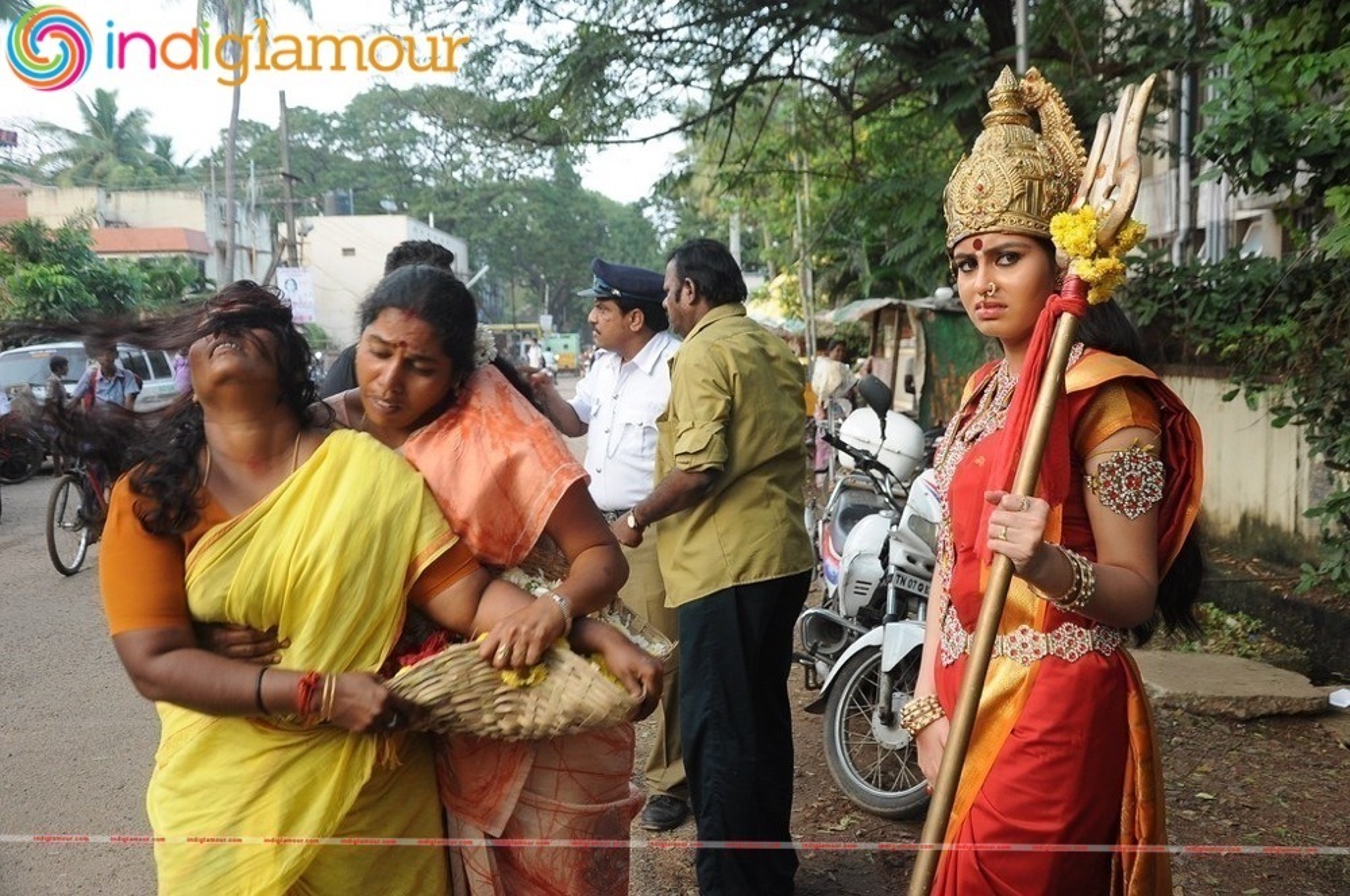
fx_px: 1236
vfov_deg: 39.9
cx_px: 675
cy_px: 448
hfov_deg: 57.3
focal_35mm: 33
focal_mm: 22
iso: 500
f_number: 4.5
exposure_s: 1/125
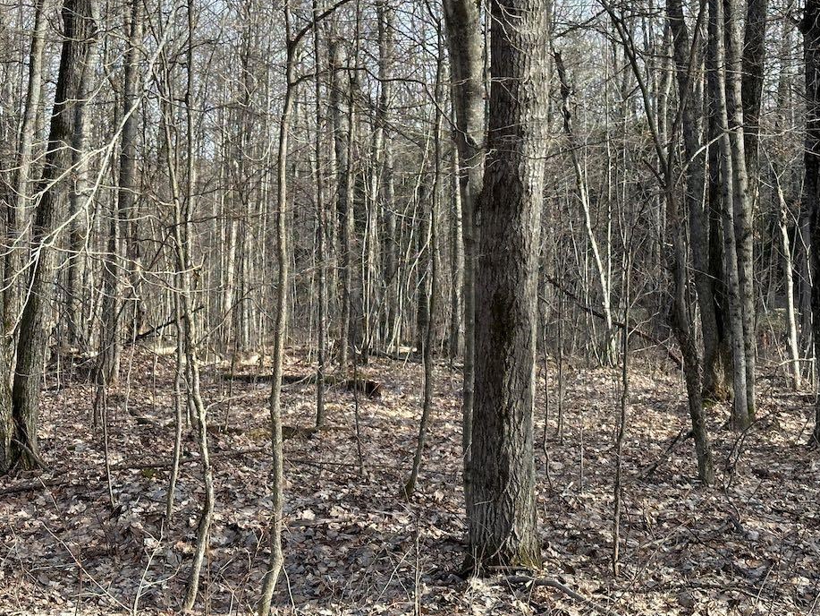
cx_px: 386
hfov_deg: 29.0
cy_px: 198
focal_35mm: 67
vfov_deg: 21.8
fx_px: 1587
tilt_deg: -0.4
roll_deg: +0.3
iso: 64
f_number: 1.78
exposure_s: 1/745
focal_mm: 6.86
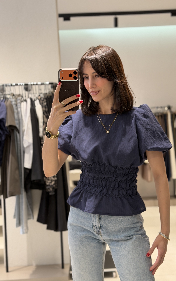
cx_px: 94
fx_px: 391
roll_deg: +2.4
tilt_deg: -17.1
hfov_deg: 25.3
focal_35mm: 51
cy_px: 140
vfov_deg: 39.6
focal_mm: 6.76
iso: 100
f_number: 1.78
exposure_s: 1/86
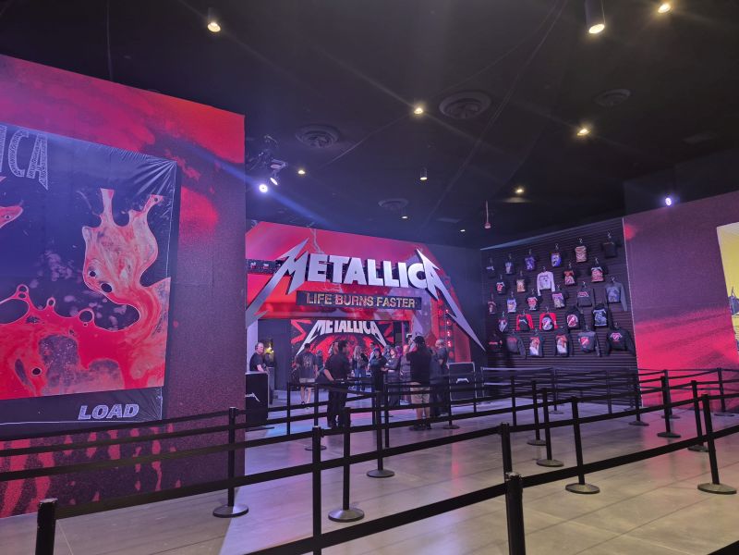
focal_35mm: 23
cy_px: 278
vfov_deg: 58.9
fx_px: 491
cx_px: 370
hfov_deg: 73.9
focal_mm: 5.4
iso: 320
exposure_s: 1/54
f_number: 1.8
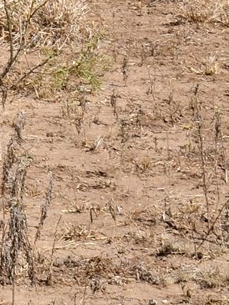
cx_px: -608
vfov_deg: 5.2
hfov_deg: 3.8
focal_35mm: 370
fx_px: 3261
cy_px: -350
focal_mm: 36
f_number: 14
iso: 100
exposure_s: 1/200
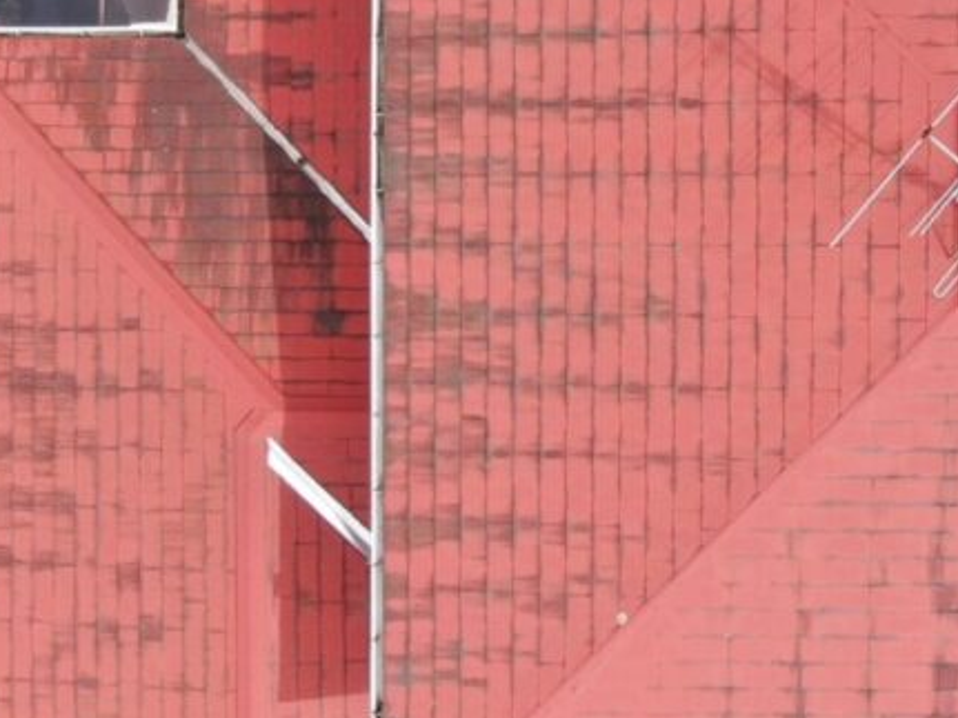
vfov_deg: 25.5
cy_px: 242
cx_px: 789
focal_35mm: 57
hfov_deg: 32.7
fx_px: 1577
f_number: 2.8
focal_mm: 4.39
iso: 100
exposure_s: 1/800
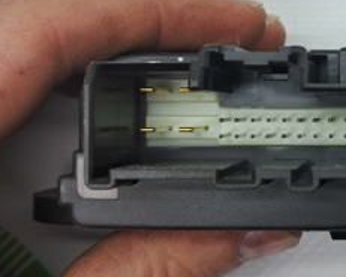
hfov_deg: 24.5
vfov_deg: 20.9
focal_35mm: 73
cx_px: 371
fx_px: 748
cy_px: 88
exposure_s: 1/50
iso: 50
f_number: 1.8
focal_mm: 4
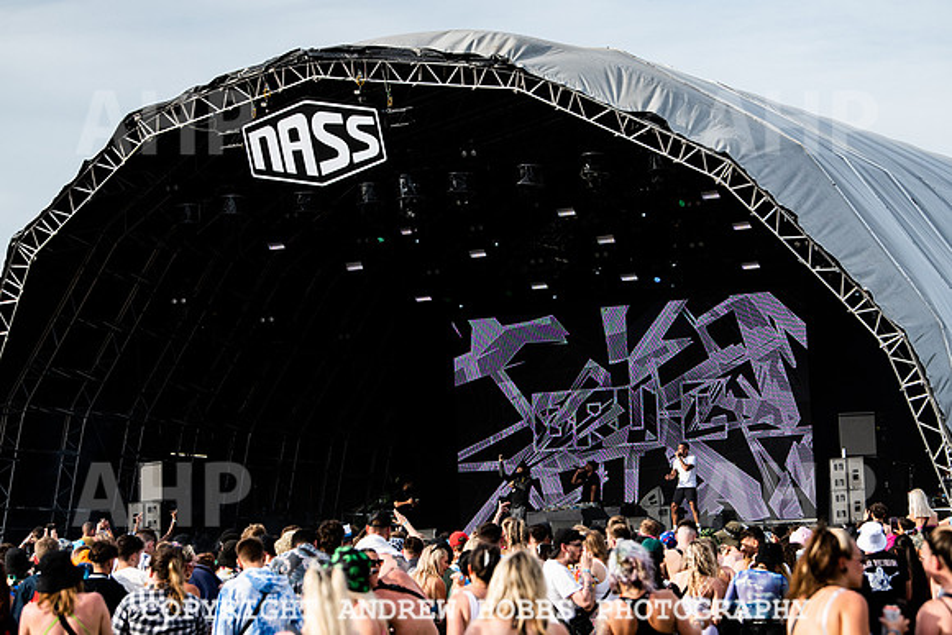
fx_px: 3264
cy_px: 279
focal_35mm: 123
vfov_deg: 11.1
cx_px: 496
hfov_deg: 16.6
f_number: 4.5
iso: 640
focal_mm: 110
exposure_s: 1/5000
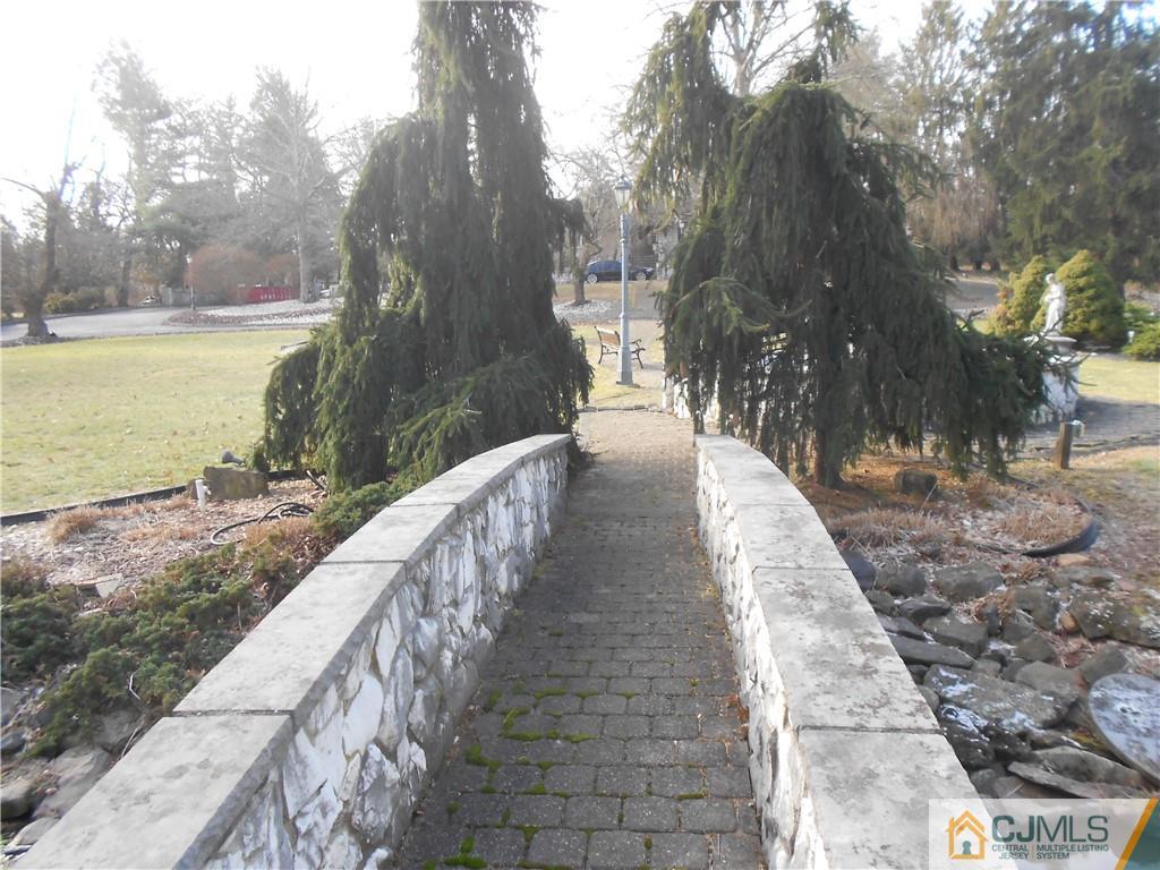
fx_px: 871
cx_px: 580
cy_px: 435
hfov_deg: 67.3
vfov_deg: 53.1
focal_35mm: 26
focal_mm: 4.6
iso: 160
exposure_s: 1/125
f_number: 3.2
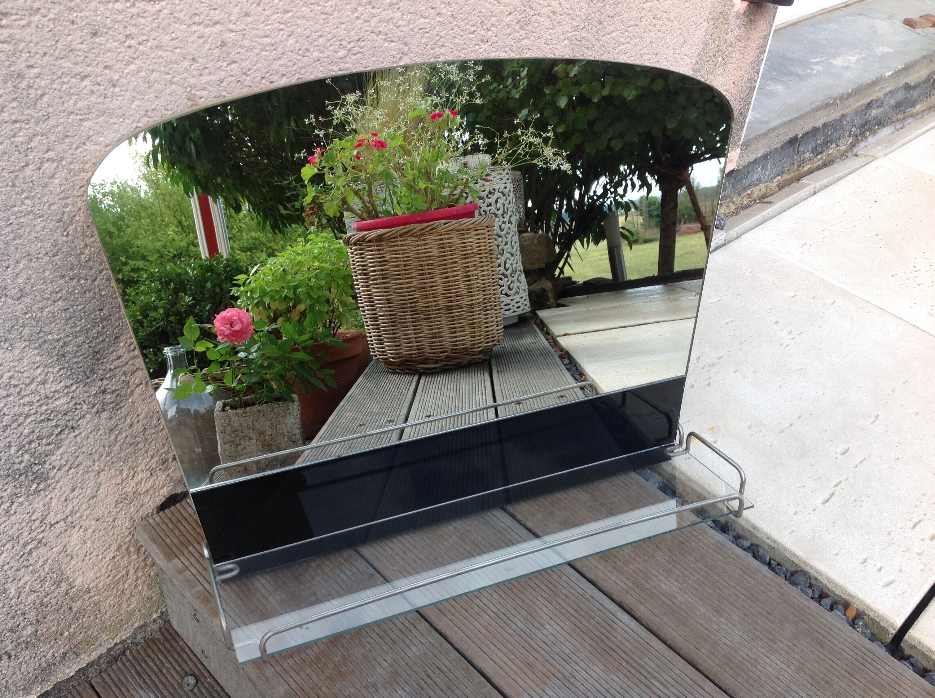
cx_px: 468
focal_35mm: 35
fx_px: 944
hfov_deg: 52.7
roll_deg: -5.2
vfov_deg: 40.6
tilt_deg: -38.8
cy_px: 349
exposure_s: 1/206
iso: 50
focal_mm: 4.28
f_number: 2.4
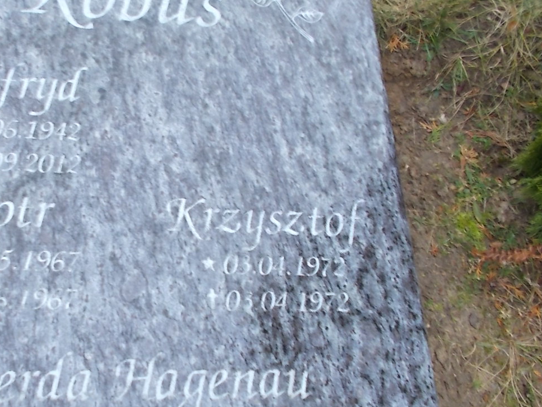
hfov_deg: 42.2
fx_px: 674
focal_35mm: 43
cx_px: 119
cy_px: 211
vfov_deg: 33.6
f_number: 3.2
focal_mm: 4.6
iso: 125
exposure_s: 1/25
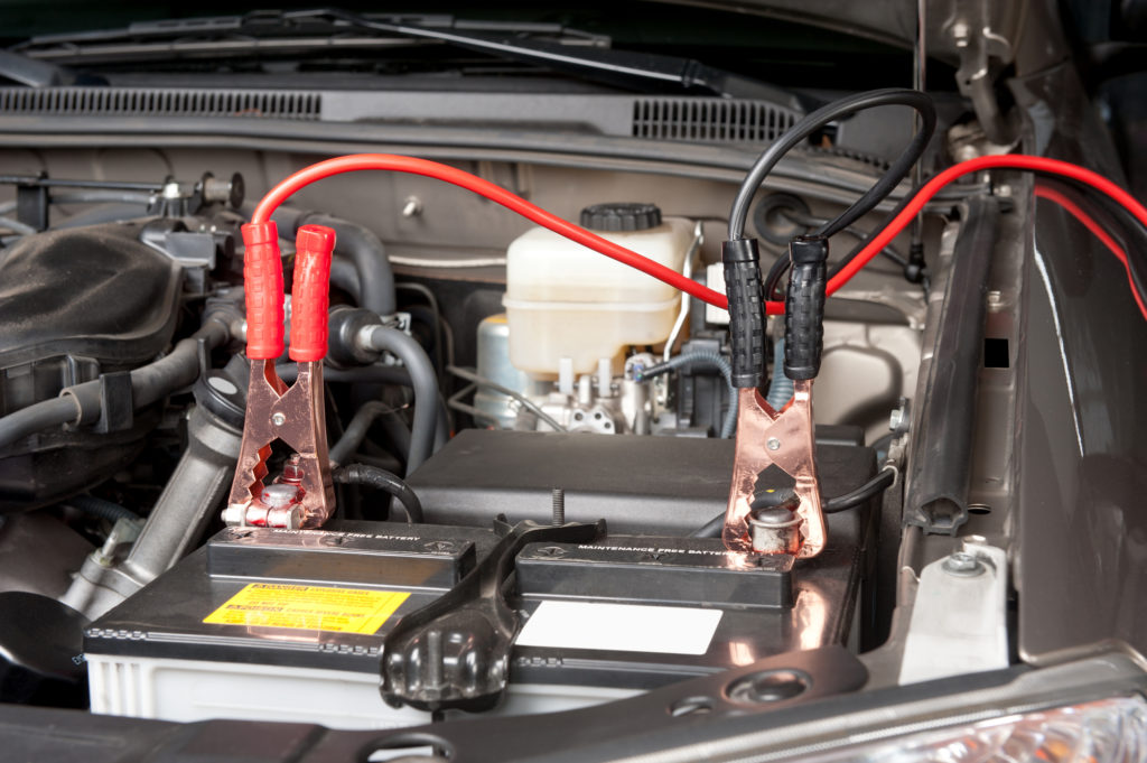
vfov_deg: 24.2
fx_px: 1783
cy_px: 382
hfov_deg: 35.7
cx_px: 574
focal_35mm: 56
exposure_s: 1/80
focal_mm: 56
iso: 200
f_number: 8
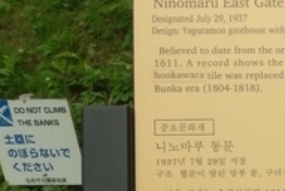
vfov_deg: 11.7
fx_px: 896
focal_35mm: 113
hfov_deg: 15.3
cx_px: 530
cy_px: 269
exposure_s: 1/405
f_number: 1.8
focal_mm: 4.58
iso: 100
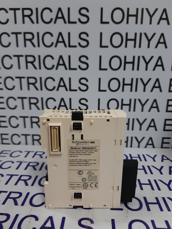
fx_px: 179
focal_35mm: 27
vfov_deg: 65.3
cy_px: 114
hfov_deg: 51.4
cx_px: 86
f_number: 1.7
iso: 200
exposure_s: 1/25
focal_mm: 3.93
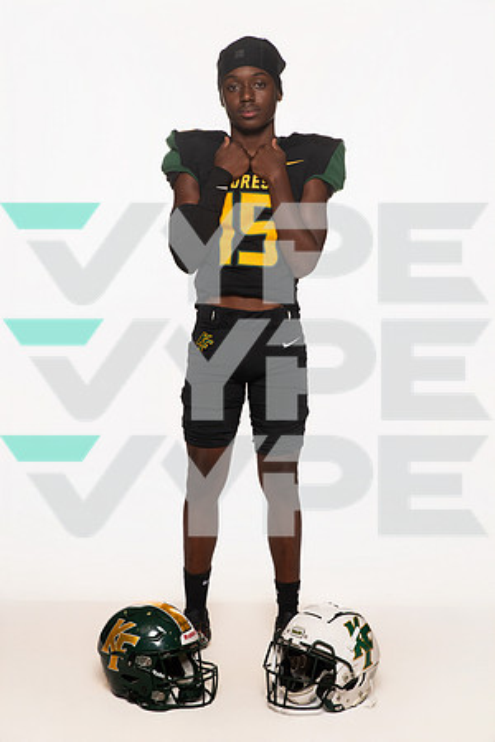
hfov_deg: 21.9
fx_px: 1279
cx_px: 248
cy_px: 371
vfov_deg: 32.4
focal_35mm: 62
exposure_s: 1/320
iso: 800
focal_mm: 62
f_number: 7.1
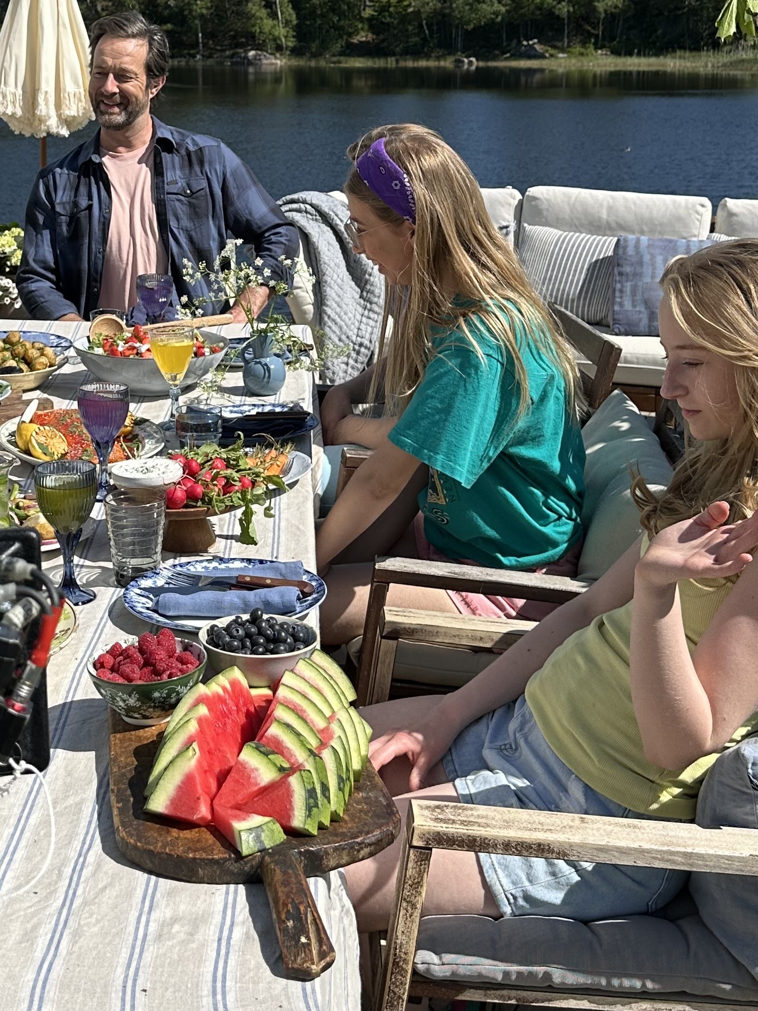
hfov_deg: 26.8
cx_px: 224
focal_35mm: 54
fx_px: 1577
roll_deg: +0.0
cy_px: 268
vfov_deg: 34.9
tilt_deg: -8.4
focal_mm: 6.86
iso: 80
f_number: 1.78
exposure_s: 1/4545
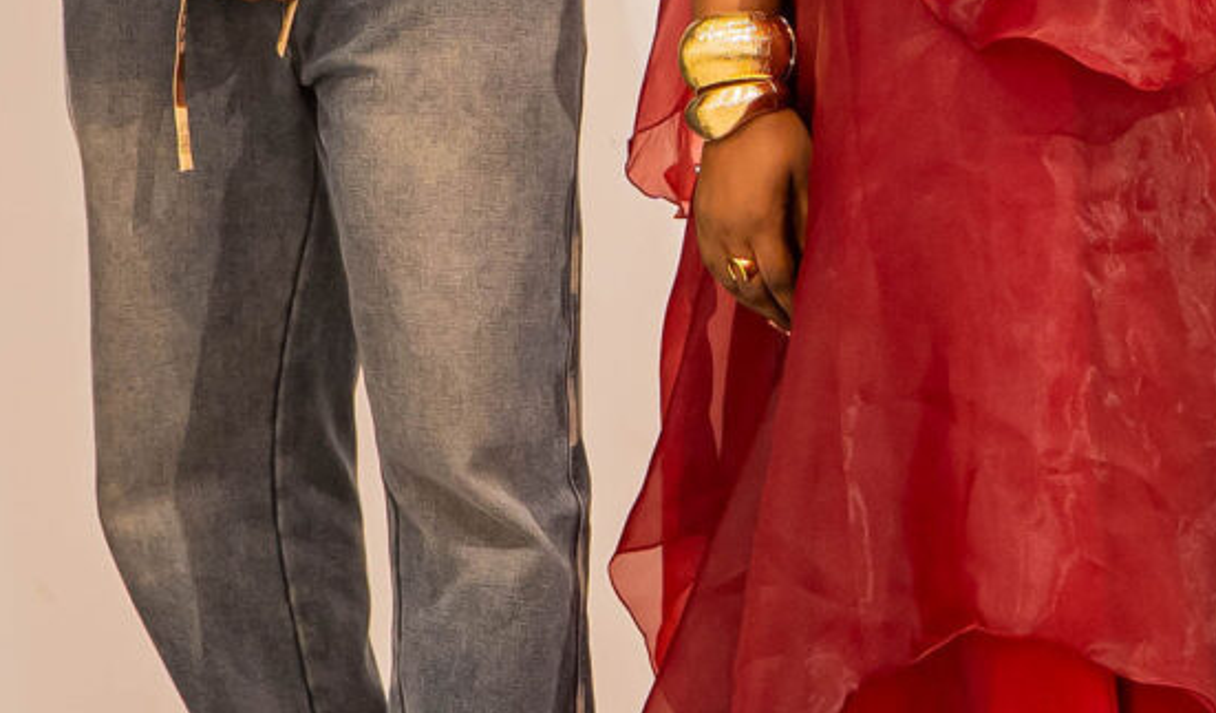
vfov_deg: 8.5
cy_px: -189
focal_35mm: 146
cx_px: 756
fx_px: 4756
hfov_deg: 14.6
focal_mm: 28
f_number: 3.5
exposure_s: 1/125
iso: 400
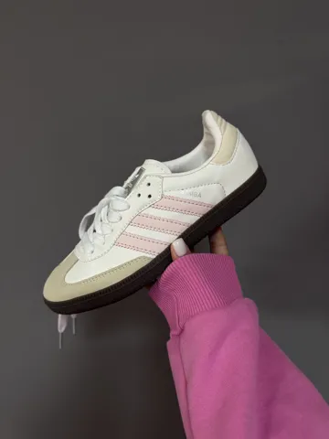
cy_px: 220
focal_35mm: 24
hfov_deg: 56.8
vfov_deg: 71.6
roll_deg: +1.4
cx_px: 164
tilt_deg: -9.7
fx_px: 304
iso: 200
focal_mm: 6.76
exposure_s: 1/79
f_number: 1.78
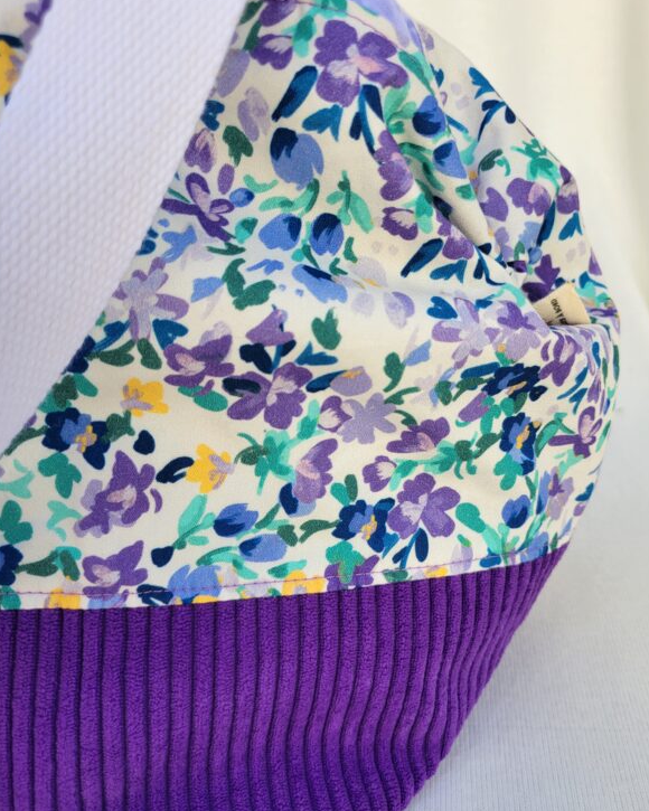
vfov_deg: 62.2
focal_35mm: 28
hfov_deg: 51.5
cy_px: 422
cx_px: 330
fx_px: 672
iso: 40
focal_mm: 5.4
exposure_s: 1/657
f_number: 1.8
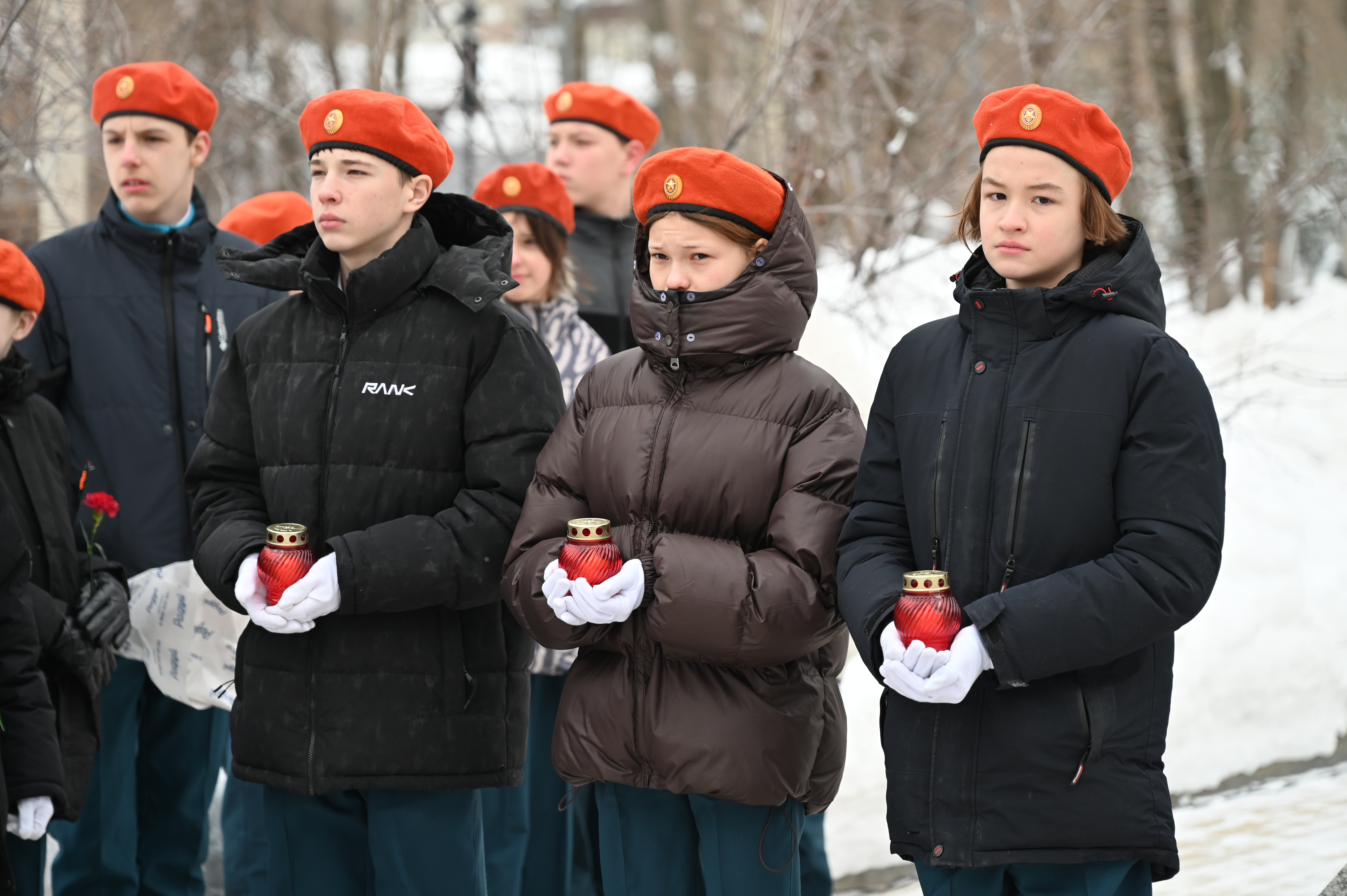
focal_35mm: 120
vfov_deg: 11.4
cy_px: 448
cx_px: 674
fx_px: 4487
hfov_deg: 17.1
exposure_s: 1/250
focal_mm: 120
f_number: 4
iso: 280
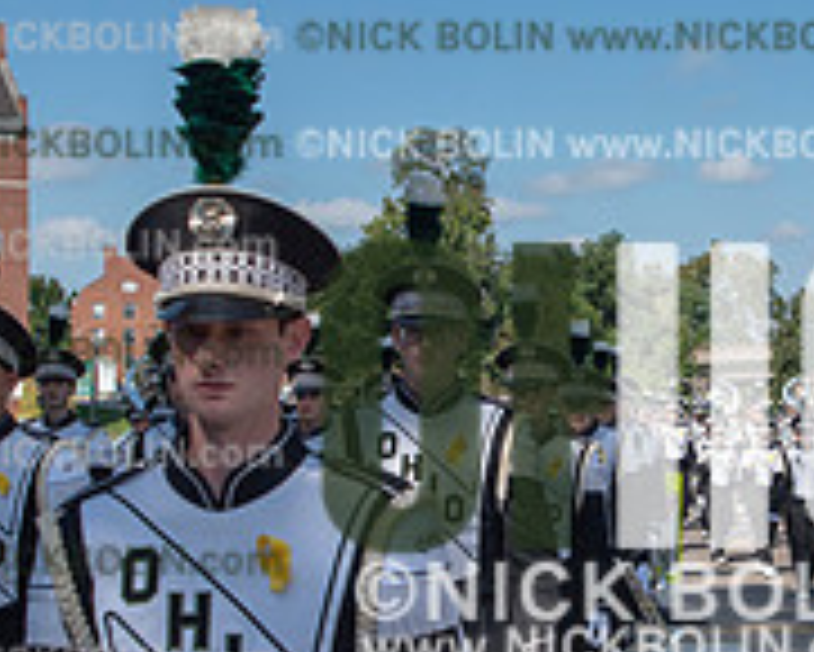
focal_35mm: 72
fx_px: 1736
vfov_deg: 21.2
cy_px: 456
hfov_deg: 26.0
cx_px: 639
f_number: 5
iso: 400
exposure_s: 1/4000
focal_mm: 24
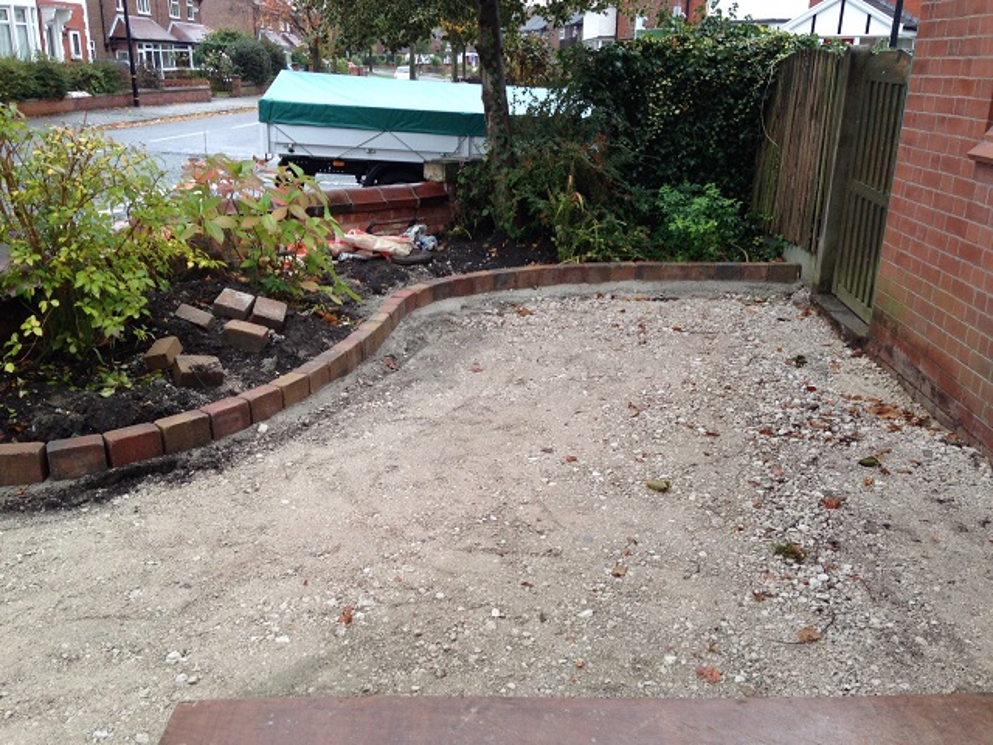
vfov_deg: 42.9
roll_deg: -0.6
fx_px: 947
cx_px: 496
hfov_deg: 55.4
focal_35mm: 33
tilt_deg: -21.0
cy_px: 372
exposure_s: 1/120
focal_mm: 4.12
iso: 80
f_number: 2.4
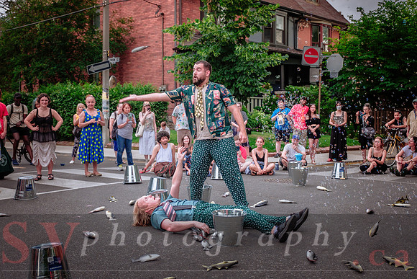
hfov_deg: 44.0
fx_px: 516
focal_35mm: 45
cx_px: 208
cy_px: 140
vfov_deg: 30.2
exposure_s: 1/250
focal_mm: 29.2
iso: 500
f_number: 2.8
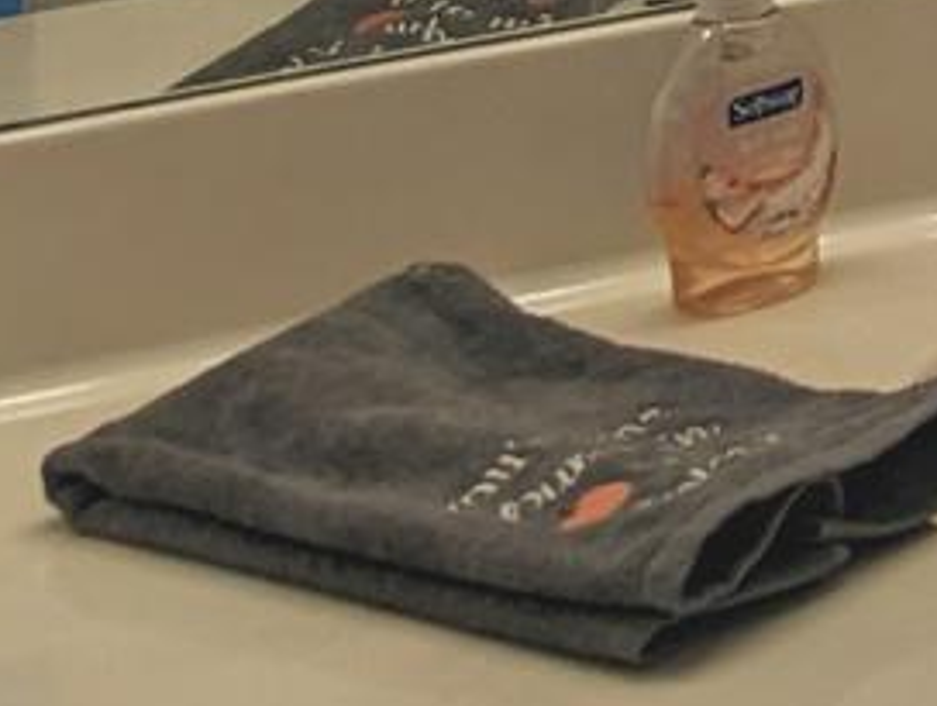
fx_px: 4881
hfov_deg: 10.1
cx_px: 1877
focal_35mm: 180
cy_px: -1694
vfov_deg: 7.0
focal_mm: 6.81
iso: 59
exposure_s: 1/224
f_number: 1.85
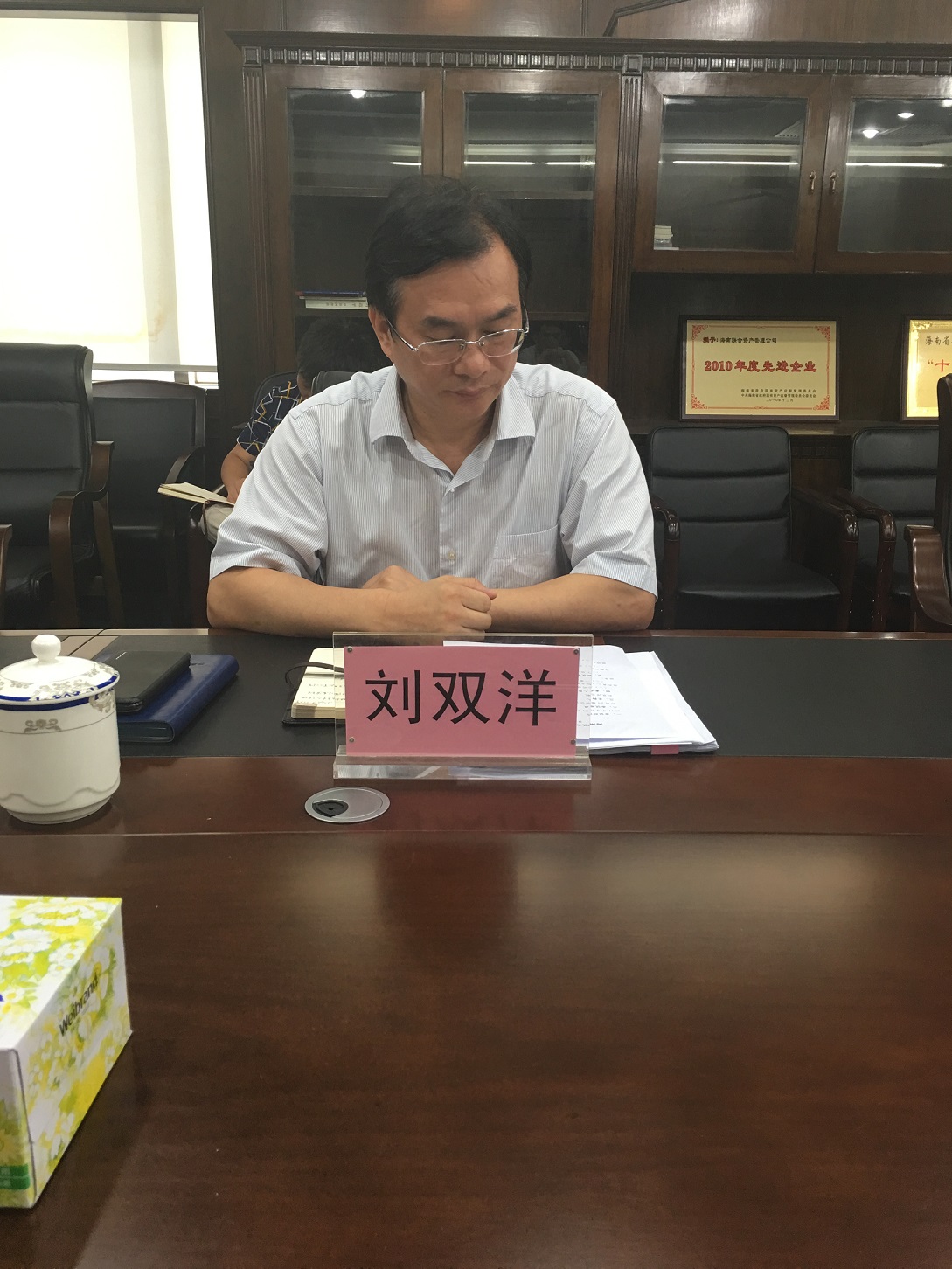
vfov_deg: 61.7
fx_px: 1063
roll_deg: -0.7
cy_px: 634
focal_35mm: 29
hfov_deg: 48.2
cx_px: 476
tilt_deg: -14.8
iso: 50
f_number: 2.2
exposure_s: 1/17
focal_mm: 4.15
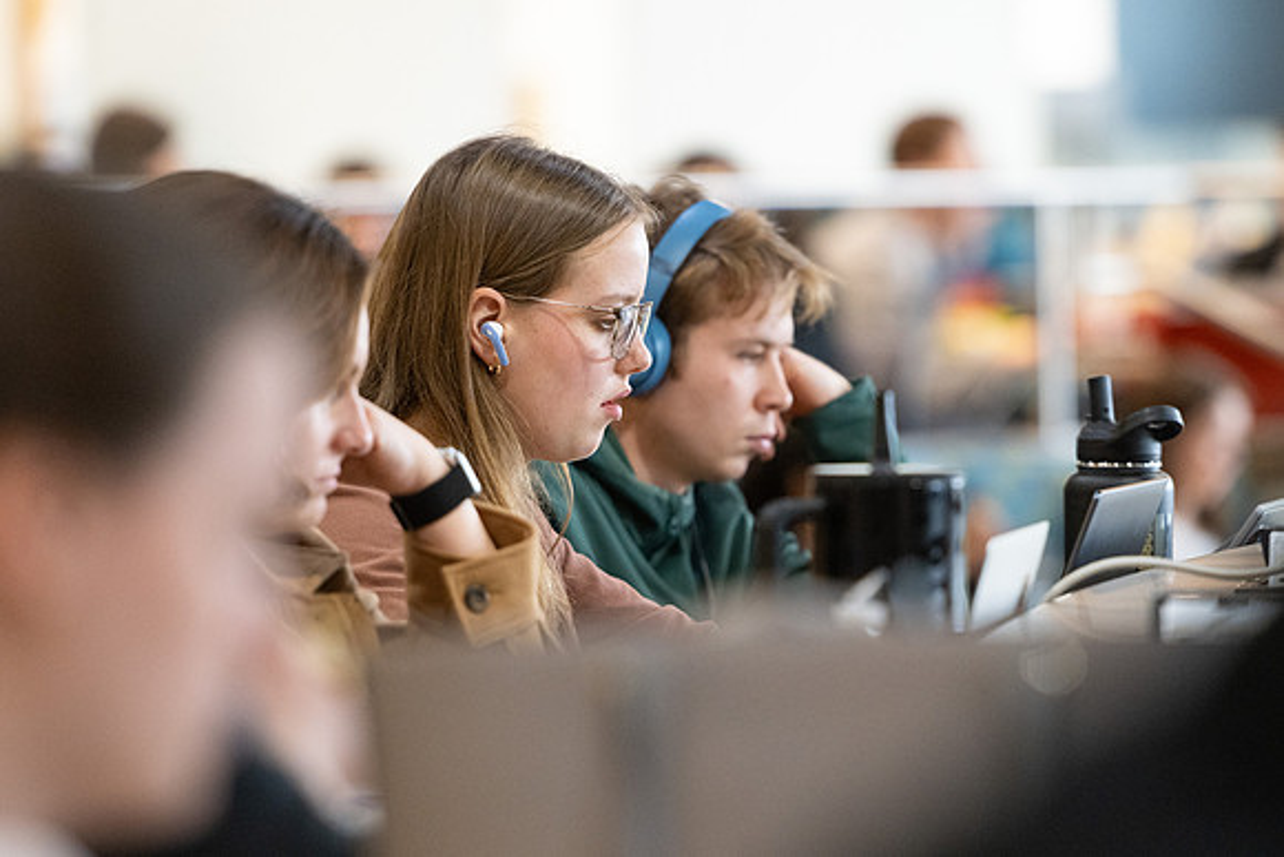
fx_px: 10620
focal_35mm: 298
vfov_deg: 4.6
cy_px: 572
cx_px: 705
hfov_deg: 6.9
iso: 1250
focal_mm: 195
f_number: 2.8
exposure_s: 1/320
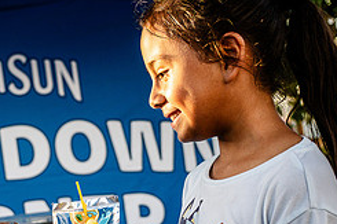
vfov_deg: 18.9
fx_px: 664
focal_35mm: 71
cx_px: 34
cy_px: 199
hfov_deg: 27.5
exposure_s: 1/640
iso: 640
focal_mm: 30
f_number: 4
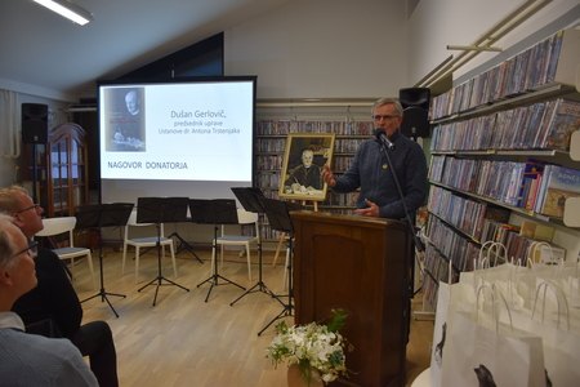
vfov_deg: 47.9
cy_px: 194
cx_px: 290
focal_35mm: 27
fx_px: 435
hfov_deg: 67.4
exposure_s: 1/60
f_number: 4
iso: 640
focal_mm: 18
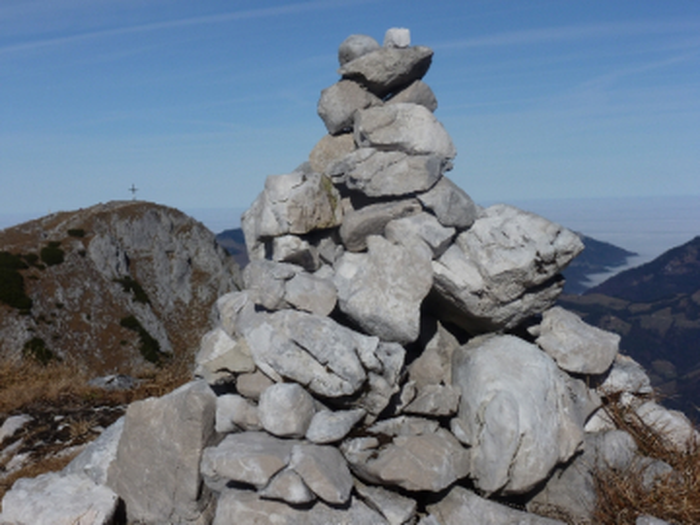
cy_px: 262
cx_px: 350
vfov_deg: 20.7
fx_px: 1436
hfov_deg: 27.4
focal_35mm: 71
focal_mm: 12.7
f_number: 6.3
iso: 100
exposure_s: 1/1000
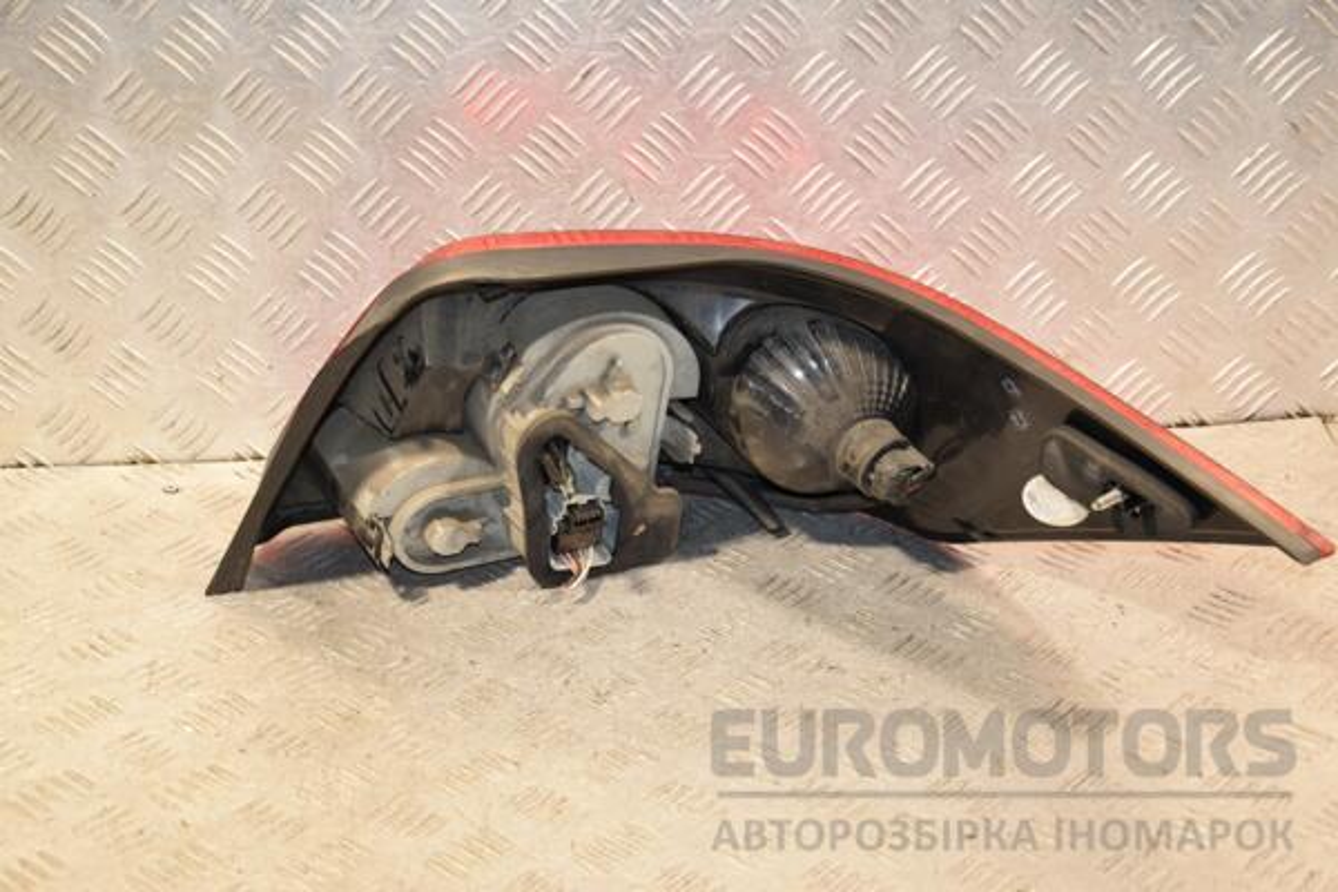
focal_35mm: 63
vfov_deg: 21.6
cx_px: 669
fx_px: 2341
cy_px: 446
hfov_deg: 31.9
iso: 800
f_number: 5
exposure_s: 1/200
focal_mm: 42
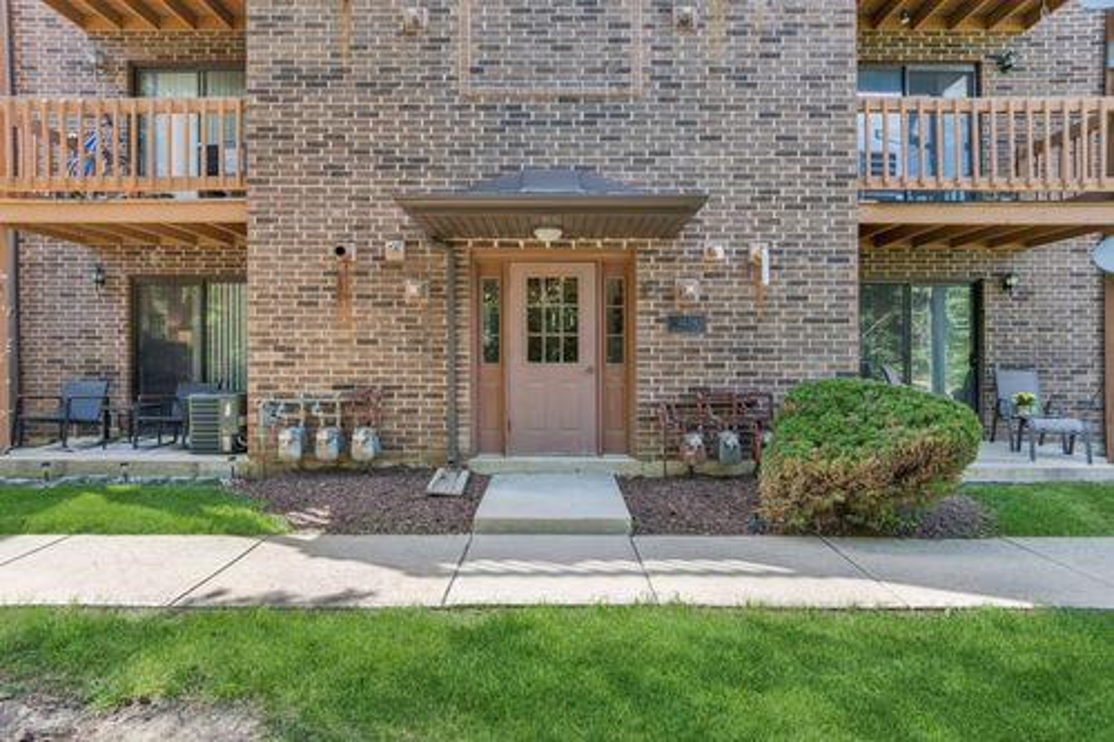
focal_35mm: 18
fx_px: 557
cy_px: 371
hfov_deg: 90.0
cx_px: 557
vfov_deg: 67.3
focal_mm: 12
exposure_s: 1/80
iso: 250
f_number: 8
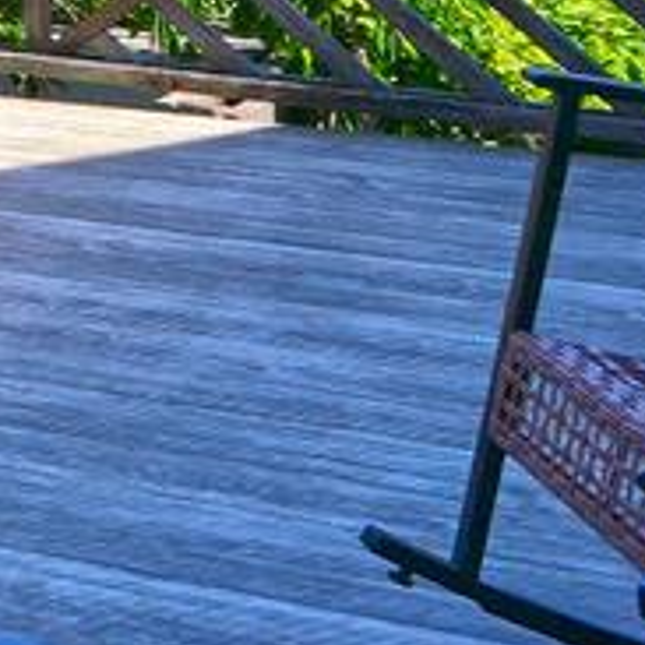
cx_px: -2065
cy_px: -529
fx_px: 3015
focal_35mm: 143
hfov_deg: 7.5
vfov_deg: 11.3
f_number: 8
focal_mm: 10
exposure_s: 1/200
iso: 100
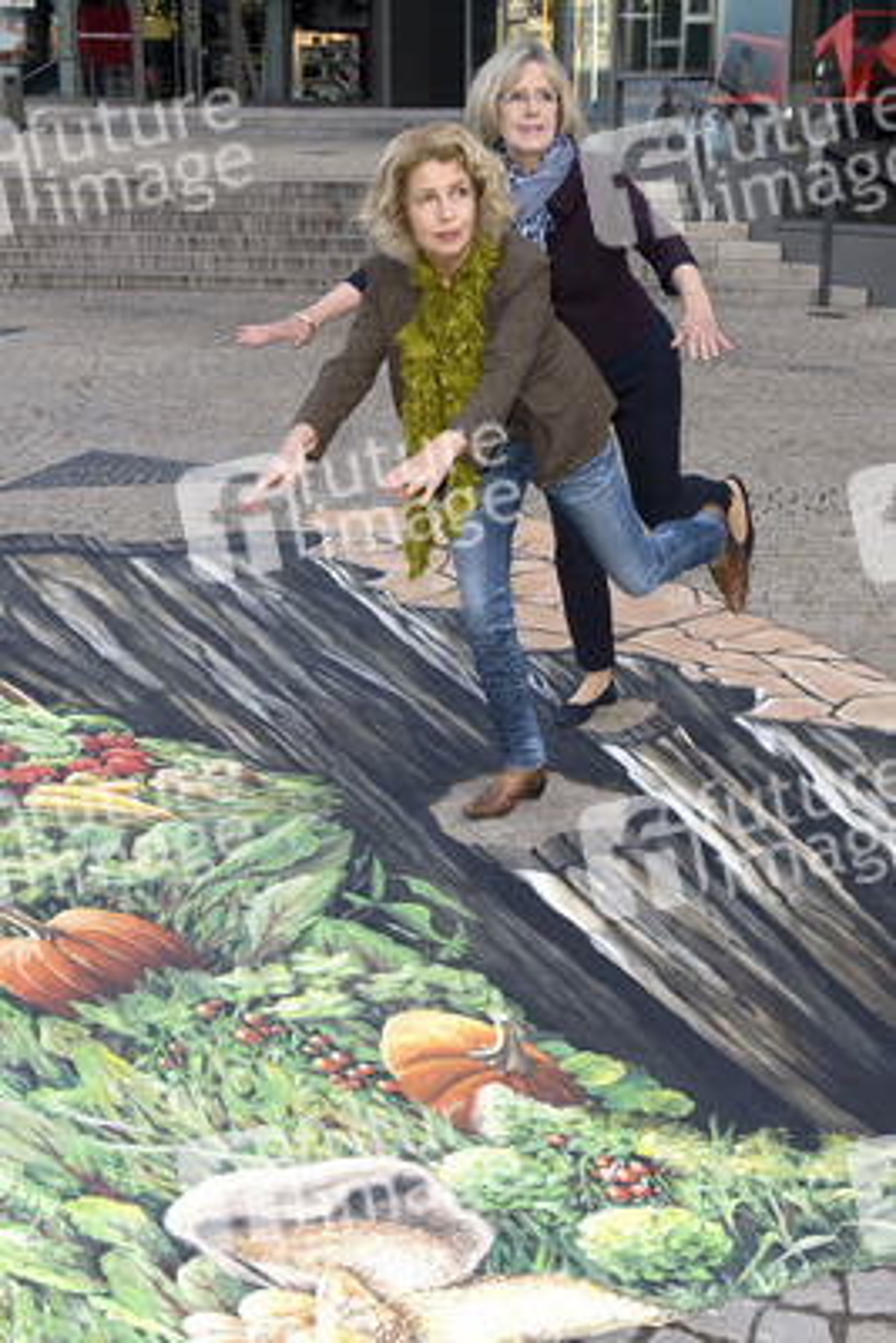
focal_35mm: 44
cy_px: 672
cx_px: 448
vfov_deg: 44.5
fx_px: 1641
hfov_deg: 30.5
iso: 400
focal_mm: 44
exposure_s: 1/320
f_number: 7.1
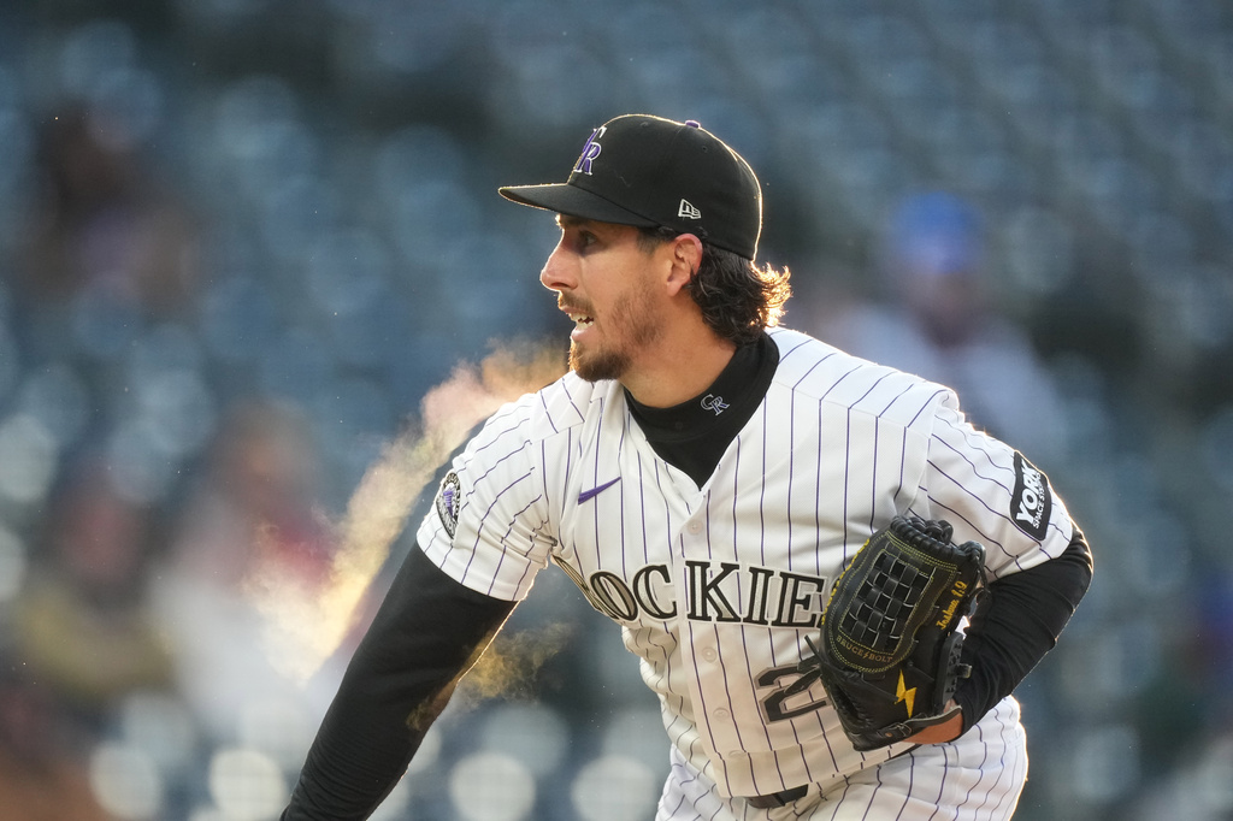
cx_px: 616
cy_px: 410
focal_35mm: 900
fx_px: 30813
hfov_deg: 2.3
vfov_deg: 1.5
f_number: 4
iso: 3200
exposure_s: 1/1600
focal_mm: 600
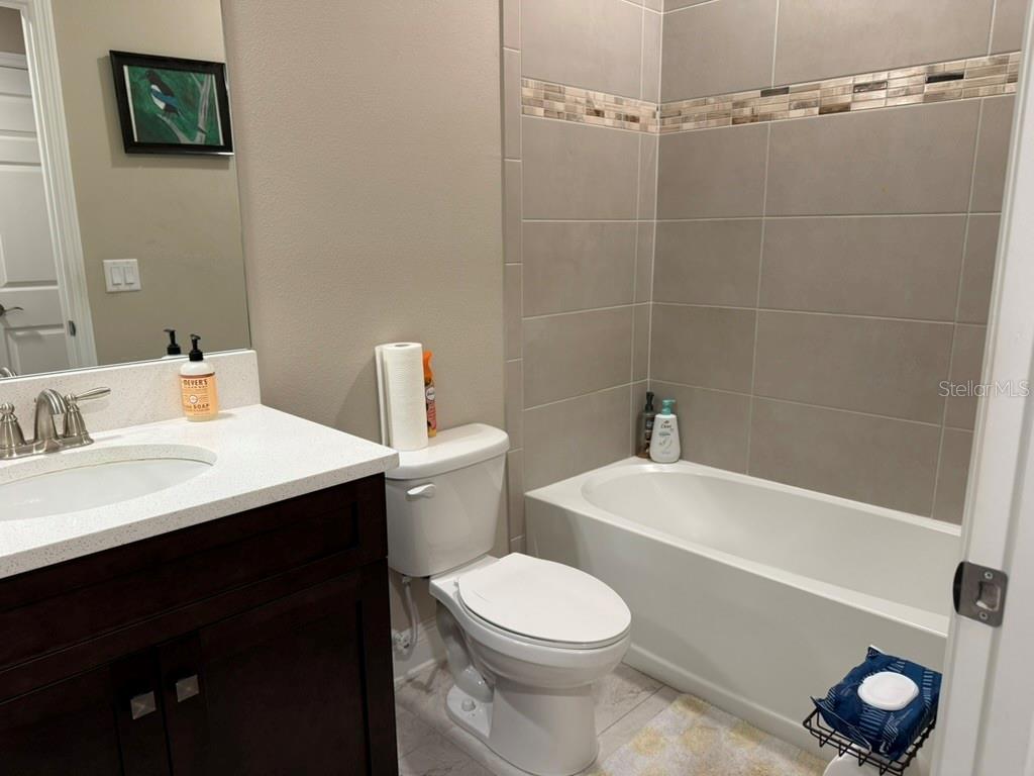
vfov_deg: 56.8
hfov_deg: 71.6
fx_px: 717
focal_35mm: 24
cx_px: 517
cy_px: 388
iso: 160
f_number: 1.78
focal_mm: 6.76
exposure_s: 1/60
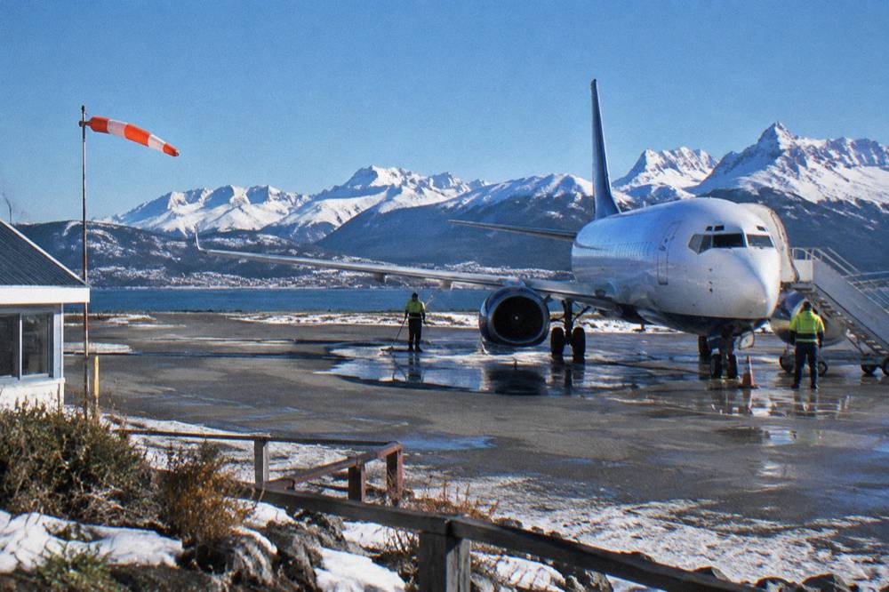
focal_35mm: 70
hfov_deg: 28.9
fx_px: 1728
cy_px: 296
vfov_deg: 19.4
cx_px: 444
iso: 320
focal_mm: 70
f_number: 9
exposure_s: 1/250
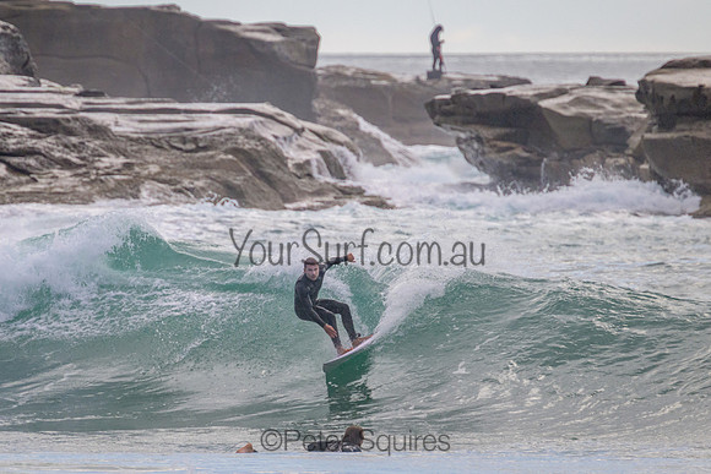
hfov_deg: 2.0
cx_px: 300
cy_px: 253
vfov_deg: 1.3
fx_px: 20432
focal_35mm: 1034
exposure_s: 1/2000
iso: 1100
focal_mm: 800
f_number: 11
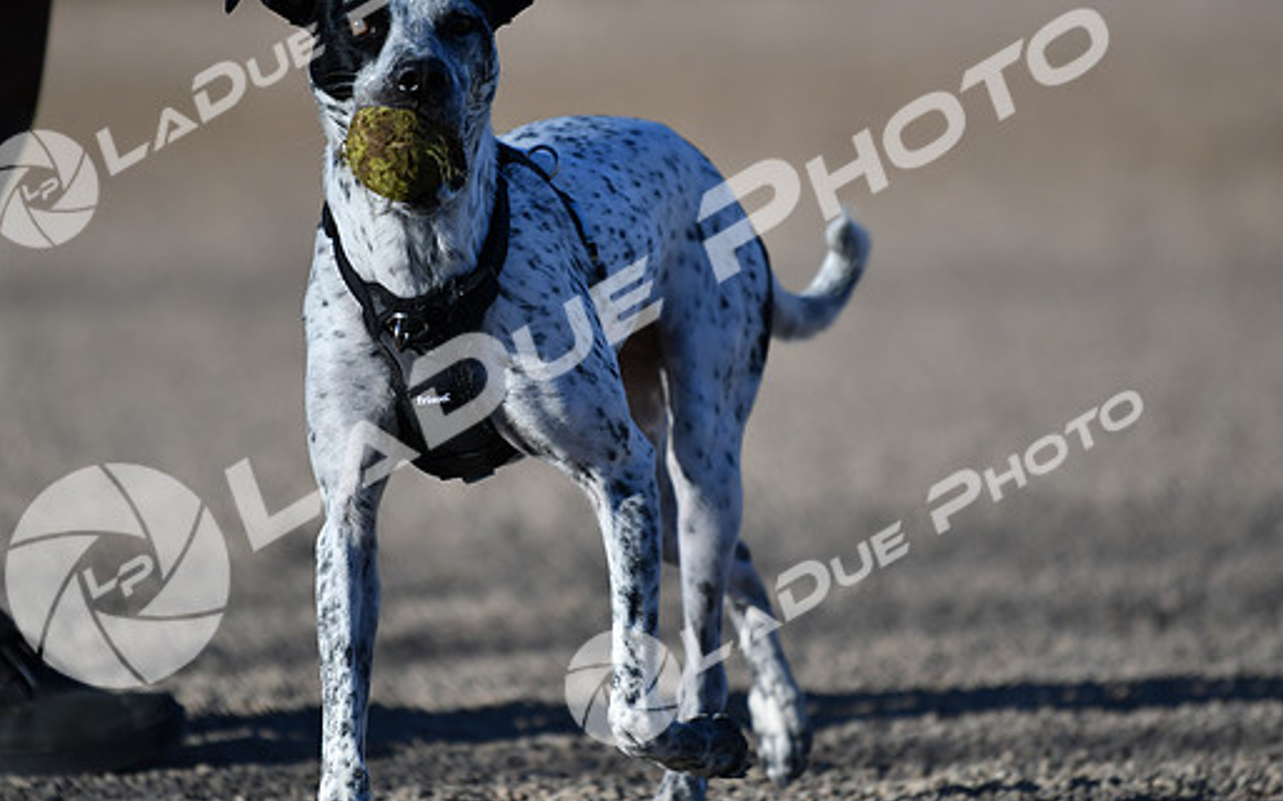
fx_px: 12092
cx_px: 560
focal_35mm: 346
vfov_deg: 3.8
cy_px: 319
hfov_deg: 6.1
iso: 125
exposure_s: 1/4000
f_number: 2.8
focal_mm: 200
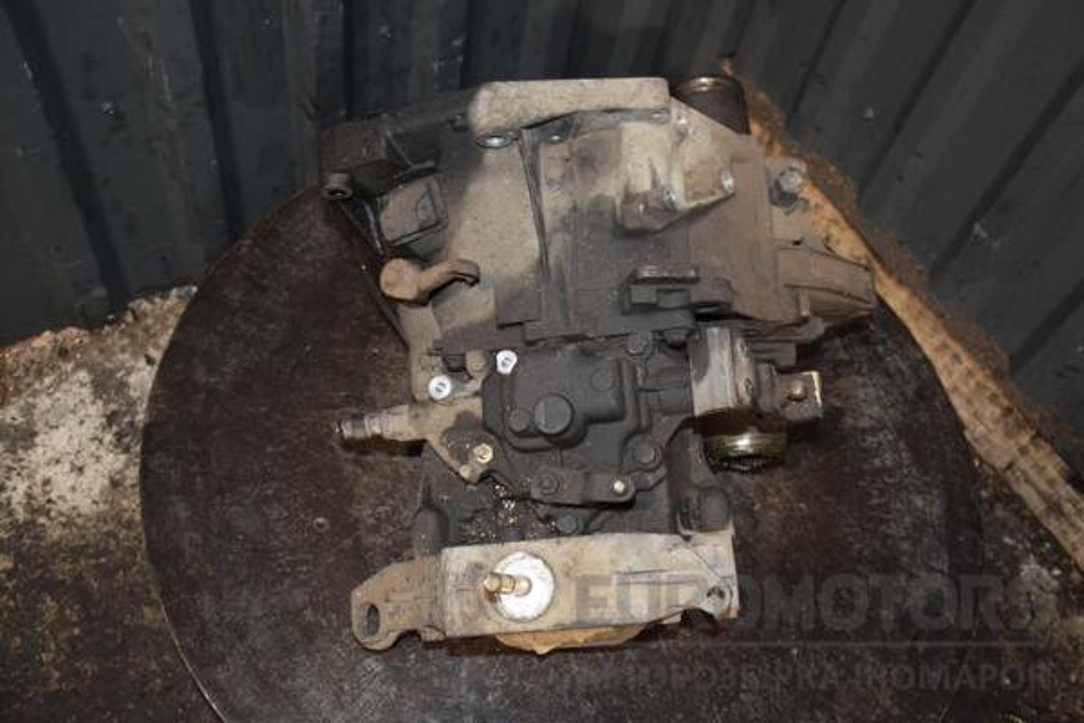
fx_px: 1129
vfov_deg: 35.5
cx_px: 542
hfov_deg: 51.3
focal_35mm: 38
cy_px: 362
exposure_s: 1/60
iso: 800
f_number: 5
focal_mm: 25
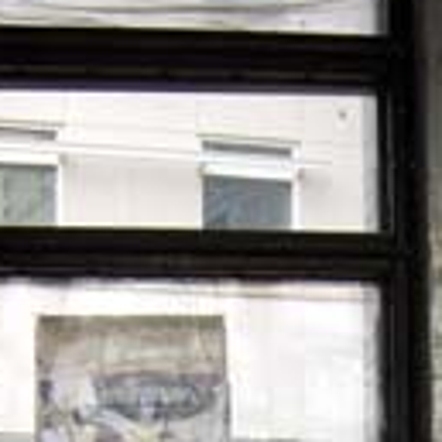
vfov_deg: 15.9
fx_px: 1502
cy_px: 579
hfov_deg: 16.7
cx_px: 271
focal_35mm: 104
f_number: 2.7
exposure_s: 1/80
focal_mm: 6.2
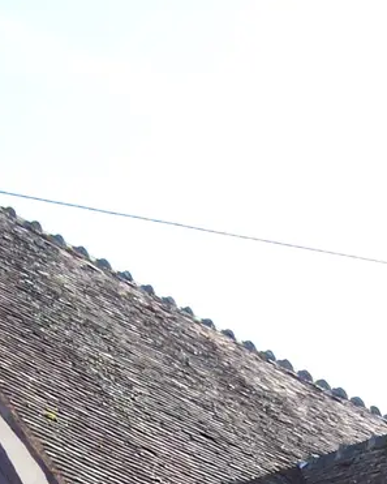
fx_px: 1832
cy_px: 741
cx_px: 172
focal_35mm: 128
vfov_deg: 14.0
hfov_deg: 12.1
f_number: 2.8
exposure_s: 1/250
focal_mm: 6.3
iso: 80
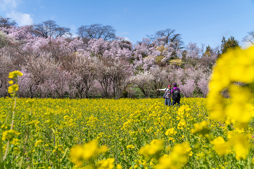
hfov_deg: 59.5
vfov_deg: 41.7
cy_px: 84
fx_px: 222
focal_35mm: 32
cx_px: 127
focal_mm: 21
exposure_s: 1/1000
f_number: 4
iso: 100
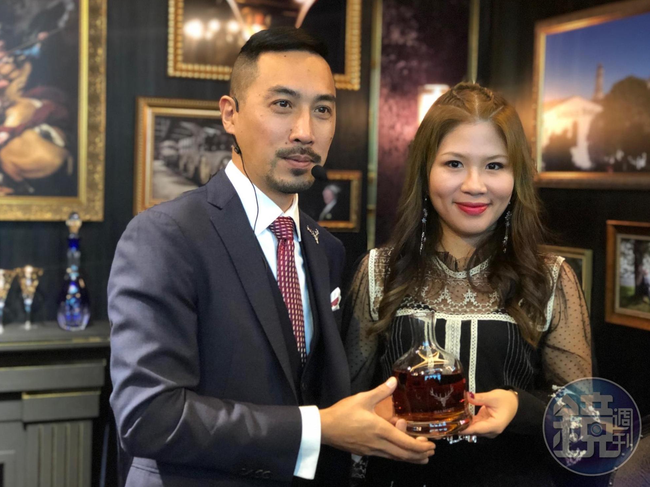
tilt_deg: -4.1
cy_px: 245
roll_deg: -1.6
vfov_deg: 25.2
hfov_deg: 33.2
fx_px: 1089
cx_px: 328
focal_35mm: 58
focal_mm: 6.6
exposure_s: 1/30
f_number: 2.8
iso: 400
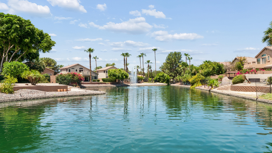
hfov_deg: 71.9
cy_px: 83
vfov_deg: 44.3
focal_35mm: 26
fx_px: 188
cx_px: 140
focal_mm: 24
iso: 100
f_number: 22
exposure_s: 1/20
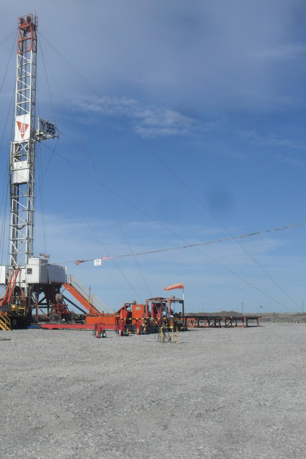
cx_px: 18
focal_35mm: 49
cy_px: 231
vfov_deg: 40.3
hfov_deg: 26.4
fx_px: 625
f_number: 8.4
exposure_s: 1/500
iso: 100
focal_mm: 6.3
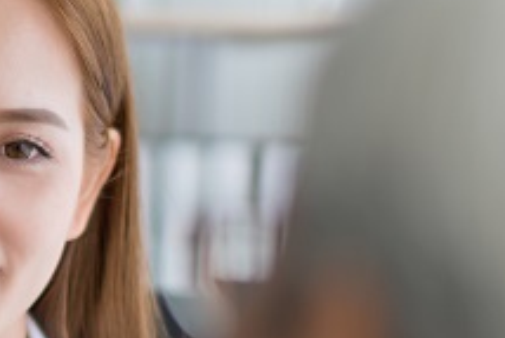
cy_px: 498
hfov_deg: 10.7
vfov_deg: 7.2
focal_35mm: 187
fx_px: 2625
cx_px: -201
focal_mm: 50
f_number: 1.4
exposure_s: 1/1600
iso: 250
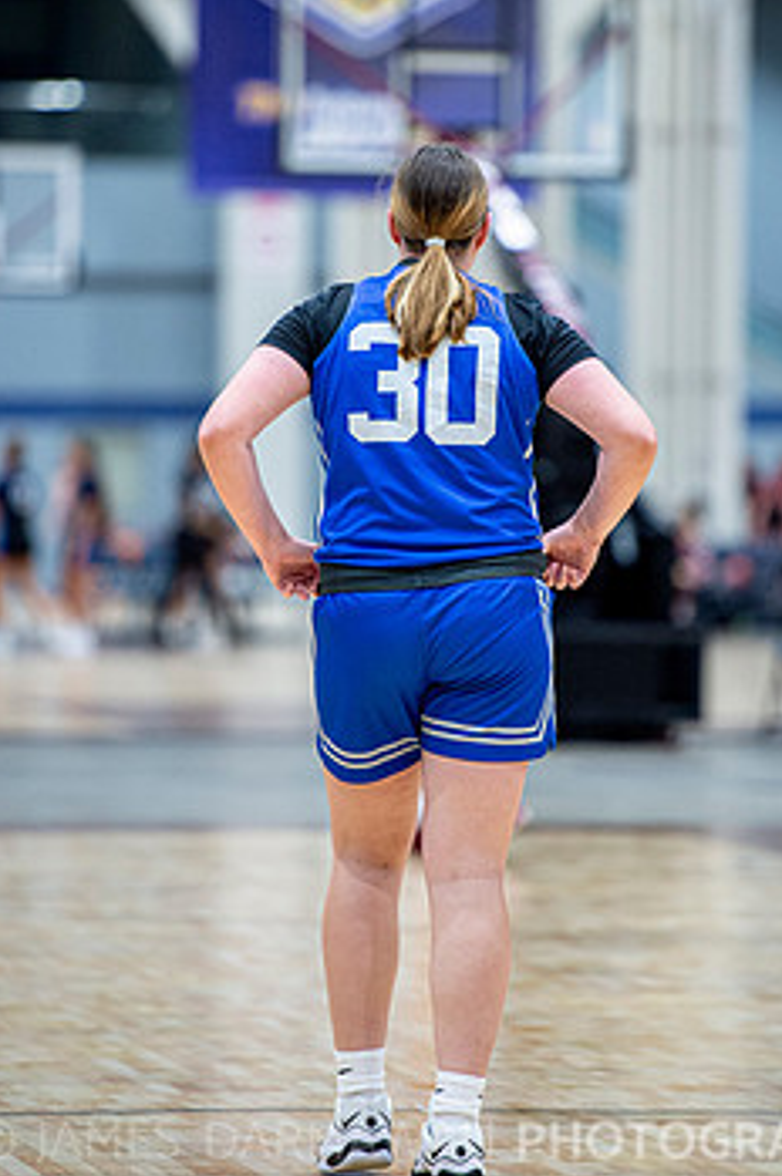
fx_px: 8423
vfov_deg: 8.0
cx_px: 433
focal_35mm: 258
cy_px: 431
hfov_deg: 5.3
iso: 2000
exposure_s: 1/320
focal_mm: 200
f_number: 2.8
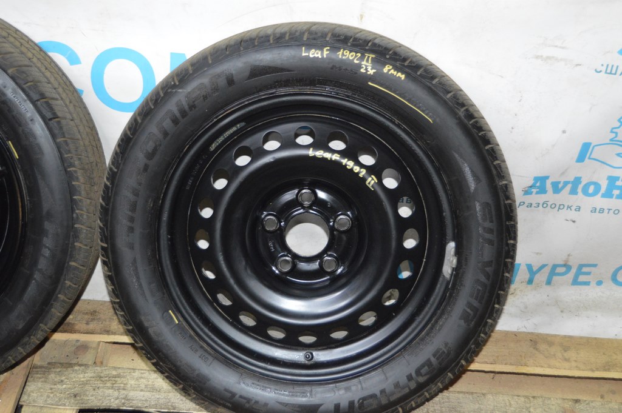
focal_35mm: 51
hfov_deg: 38.9
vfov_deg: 26.4
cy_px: 206
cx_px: 311
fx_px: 880
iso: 2200
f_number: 4.5
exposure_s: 1/60
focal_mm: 34
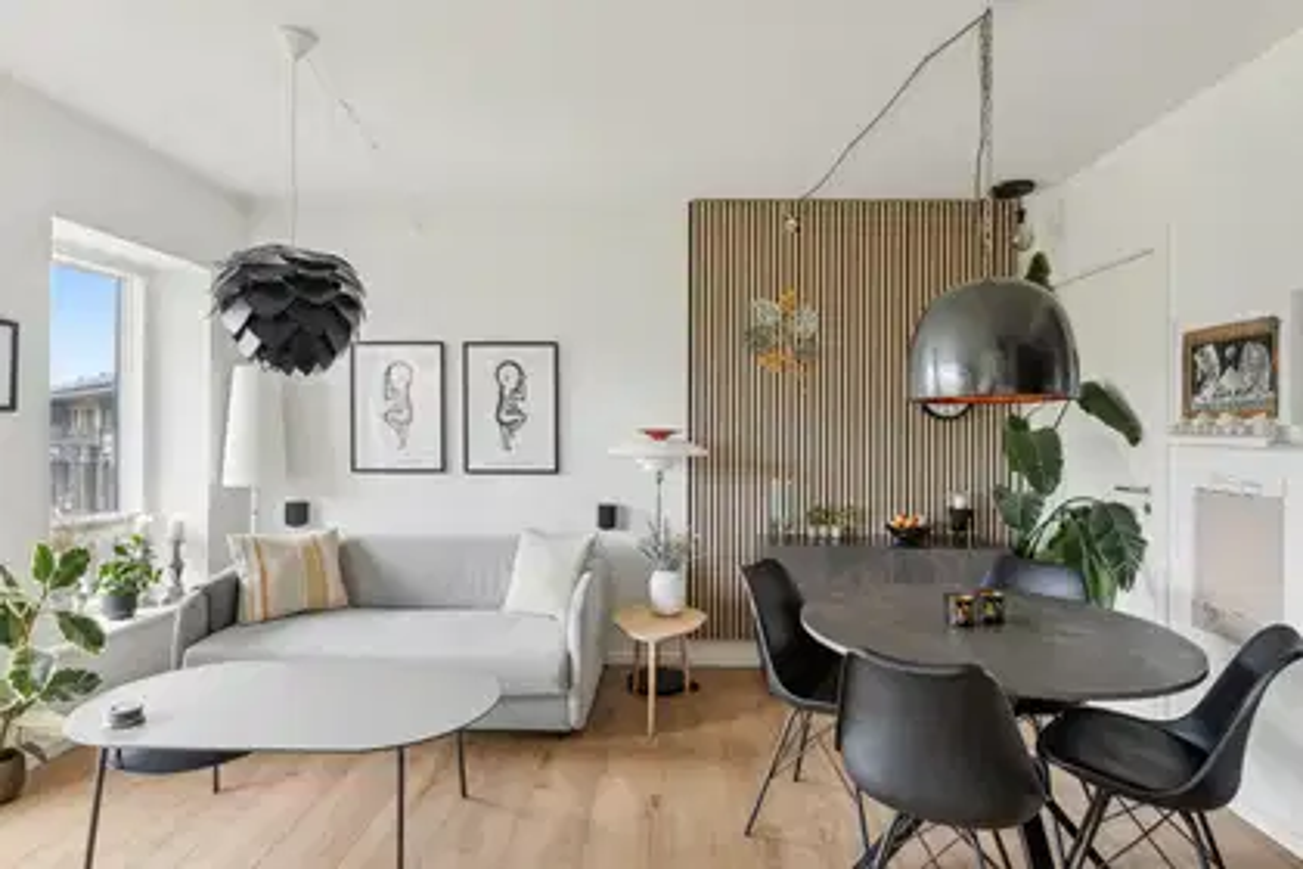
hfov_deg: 90.0
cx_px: 652
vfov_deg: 67.4
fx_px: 651
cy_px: 434
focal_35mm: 18
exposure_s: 1/10
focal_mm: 18
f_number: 11
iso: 800
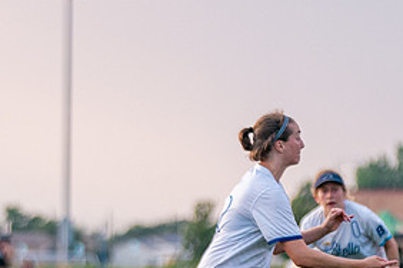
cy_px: 258
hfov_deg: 4.2
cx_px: 273
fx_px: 5496
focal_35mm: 491
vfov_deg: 2.8
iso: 640
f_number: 2.8
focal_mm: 125
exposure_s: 1/2000
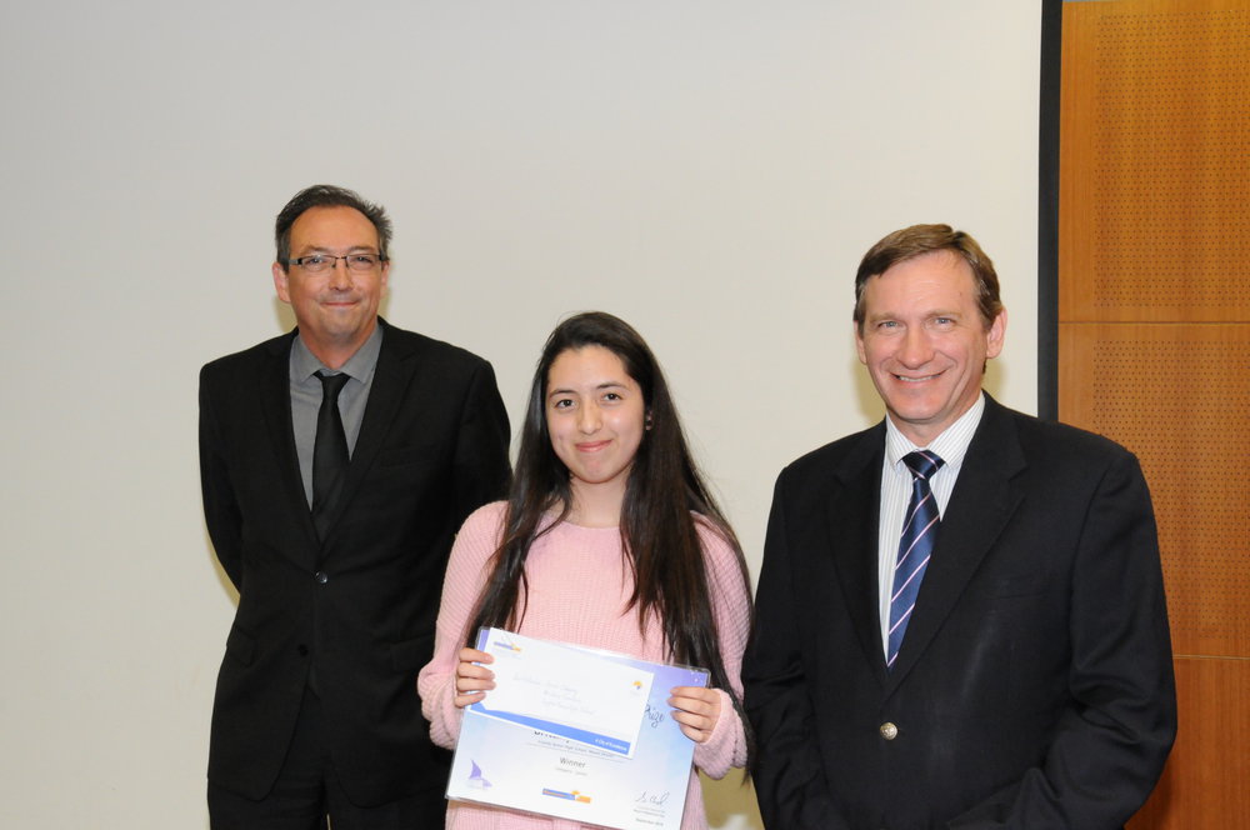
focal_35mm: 40
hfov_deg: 48.0
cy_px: 415
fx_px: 1404
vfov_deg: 32.9
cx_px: 625
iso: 2000
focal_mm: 27
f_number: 9
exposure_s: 1/13
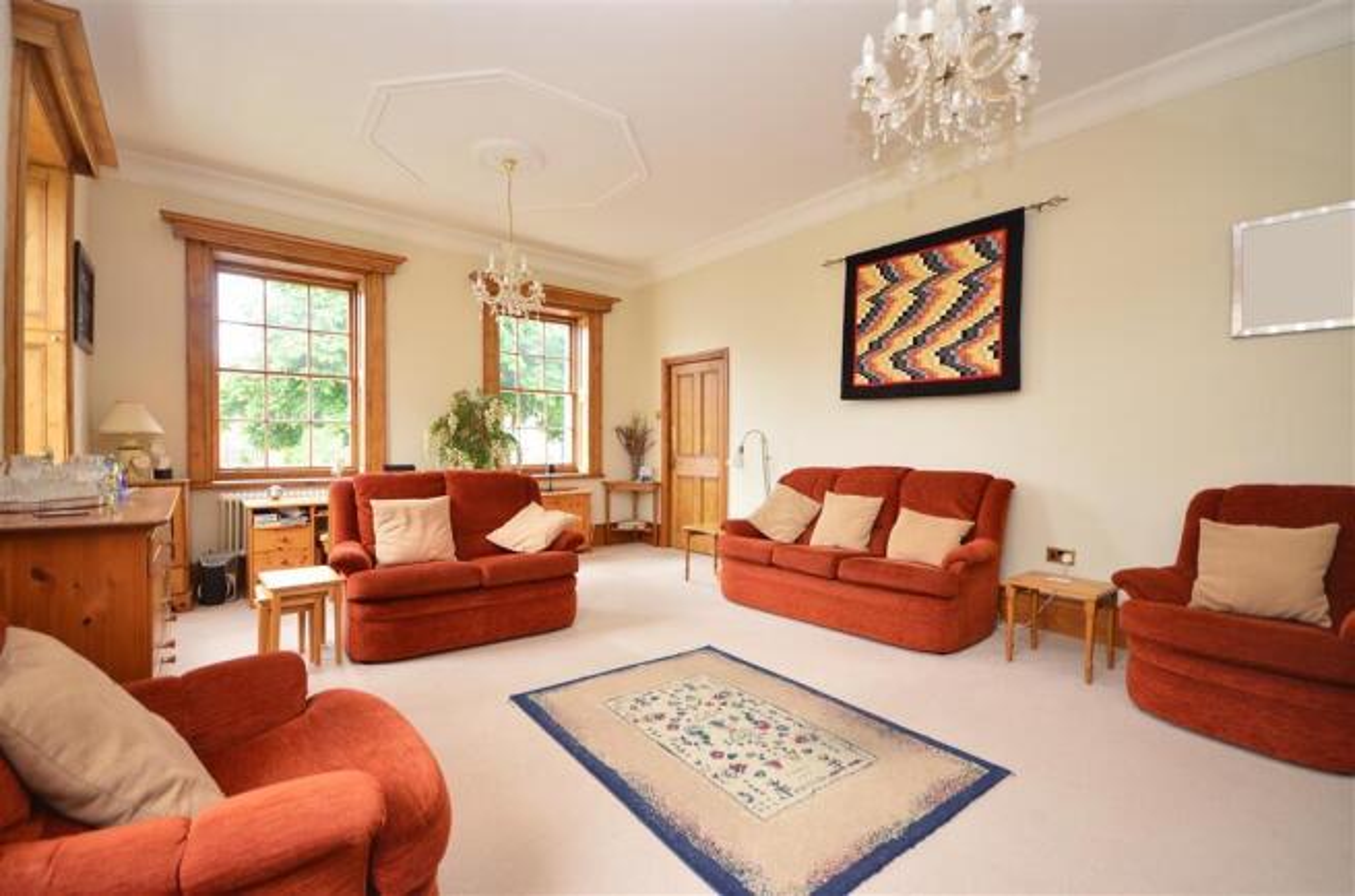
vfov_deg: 71.8
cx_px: 678
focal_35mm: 16
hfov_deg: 95.1
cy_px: 448
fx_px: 620
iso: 200
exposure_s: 1/5
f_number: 5
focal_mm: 11
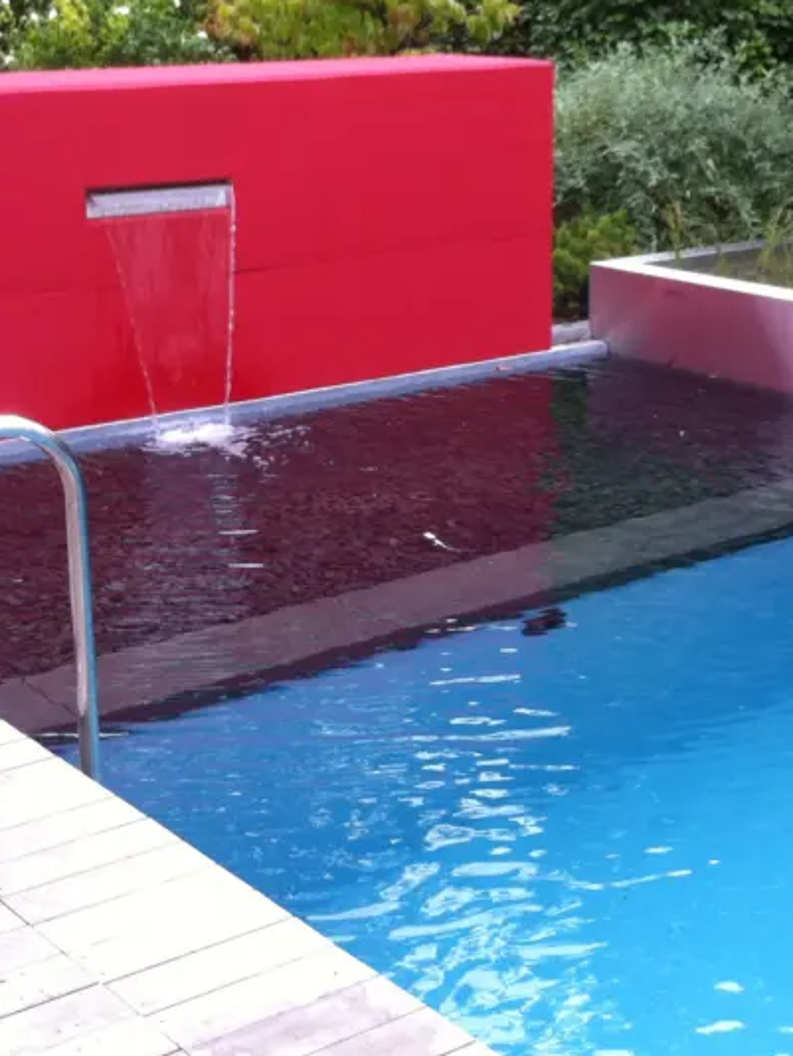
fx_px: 2045
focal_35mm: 67
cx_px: 437
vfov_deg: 28.7
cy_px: 343
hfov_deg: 21.9
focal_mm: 3.85
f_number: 2.8
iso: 80
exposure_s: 1/142
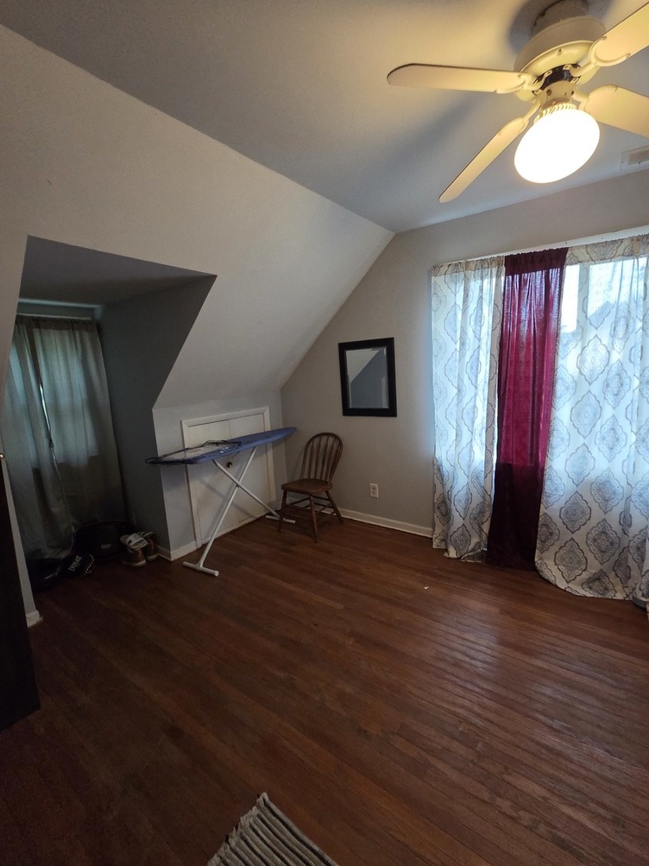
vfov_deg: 102.1
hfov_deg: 85.6
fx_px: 350
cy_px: 439
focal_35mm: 14
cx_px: 337
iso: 800
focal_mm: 2.2
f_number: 2.2
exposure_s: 1/60
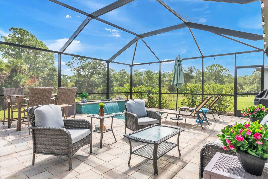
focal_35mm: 20
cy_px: 90
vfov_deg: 60.7
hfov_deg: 82.6
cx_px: 134
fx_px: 153
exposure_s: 1/1600
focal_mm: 20.5
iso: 1000
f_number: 9
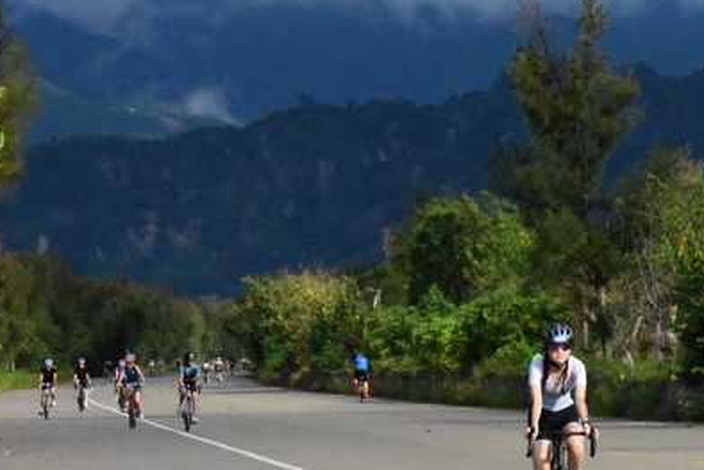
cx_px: 556
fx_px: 6005
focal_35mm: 307
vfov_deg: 4.5
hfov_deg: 6.7
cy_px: 369
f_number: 29
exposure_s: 1/4000
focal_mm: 155
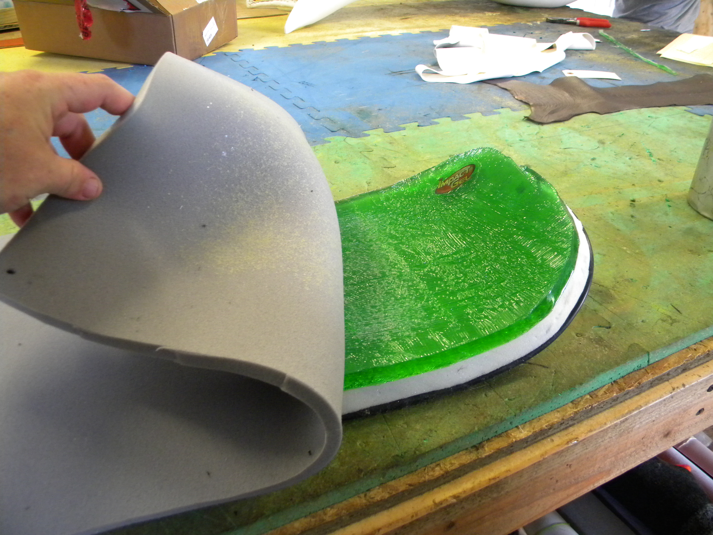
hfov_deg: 63.4
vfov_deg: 49.7
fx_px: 577
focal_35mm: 28
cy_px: 268
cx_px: 356
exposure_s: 1/33
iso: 400
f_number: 3.5
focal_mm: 5
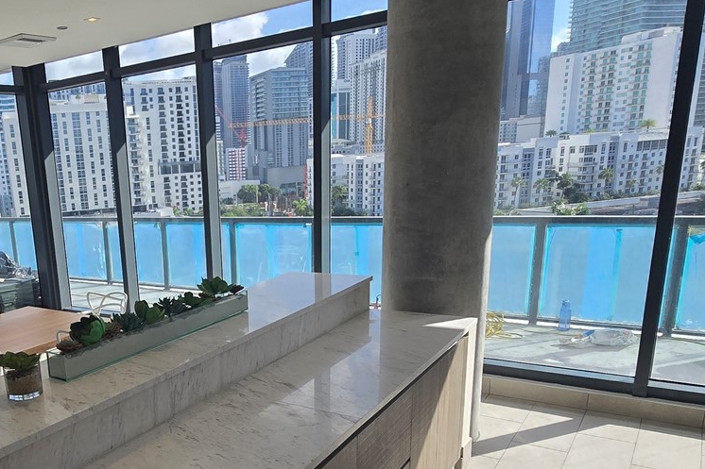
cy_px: 336
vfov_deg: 43.9
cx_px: 155
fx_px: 568
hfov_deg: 59.4
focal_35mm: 29
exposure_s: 1/515
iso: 50
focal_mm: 2.2
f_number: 2.2
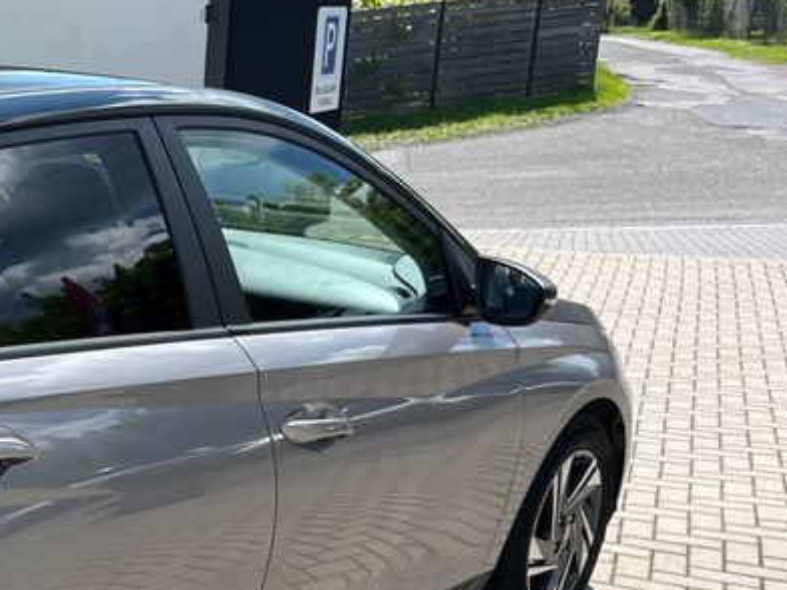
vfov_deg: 20.8
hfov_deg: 26.0
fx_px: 1546
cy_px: 604
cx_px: -116
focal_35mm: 68
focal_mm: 5.1
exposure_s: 1/2222
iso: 50
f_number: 1.6
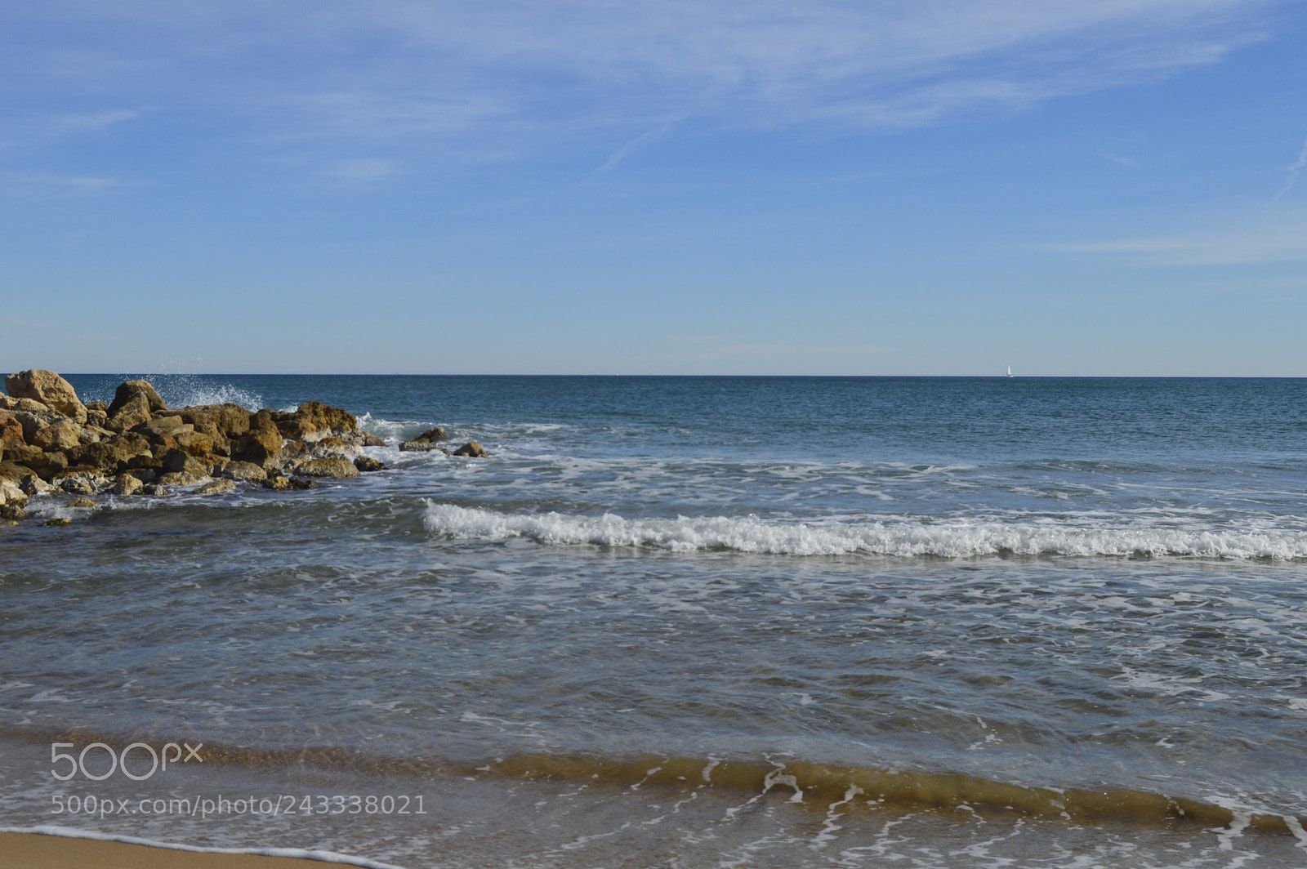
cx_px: 654
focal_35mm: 45
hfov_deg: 43.6
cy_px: 434
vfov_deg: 29.8
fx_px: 1632
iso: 320
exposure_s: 1/500
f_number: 11
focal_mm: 30
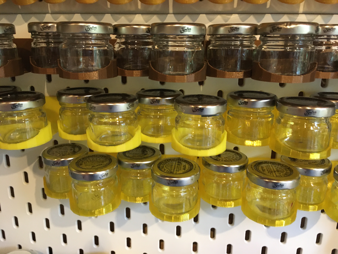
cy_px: 127
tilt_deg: -16.6
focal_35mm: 29
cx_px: 169
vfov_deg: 48.2
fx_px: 283
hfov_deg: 61.7
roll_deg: -2.5
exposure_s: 1/17
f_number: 2.2
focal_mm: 4.15
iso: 200
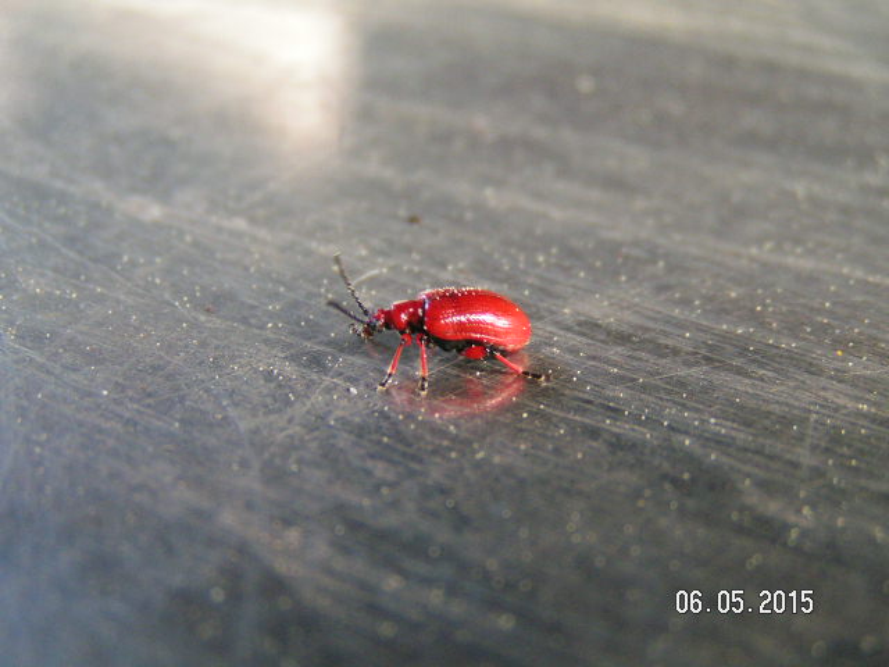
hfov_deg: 30.7
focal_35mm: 63
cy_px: 334
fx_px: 1618
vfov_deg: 23.3
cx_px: 444
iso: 200
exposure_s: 1/40
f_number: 3.2
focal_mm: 9.7
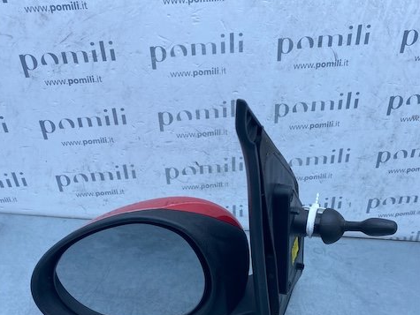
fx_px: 425
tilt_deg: -36.8
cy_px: 254
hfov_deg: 52.6
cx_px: 210
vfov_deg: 39.1
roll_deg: -11.0
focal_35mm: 35
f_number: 1.8
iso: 32
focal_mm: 4.25
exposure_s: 1/733
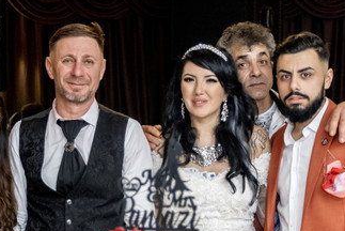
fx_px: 892
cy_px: 180
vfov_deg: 14.7
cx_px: 159
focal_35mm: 93
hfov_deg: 21.9
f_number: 2.8
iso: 1600
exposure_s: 1/125
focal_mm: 31.1
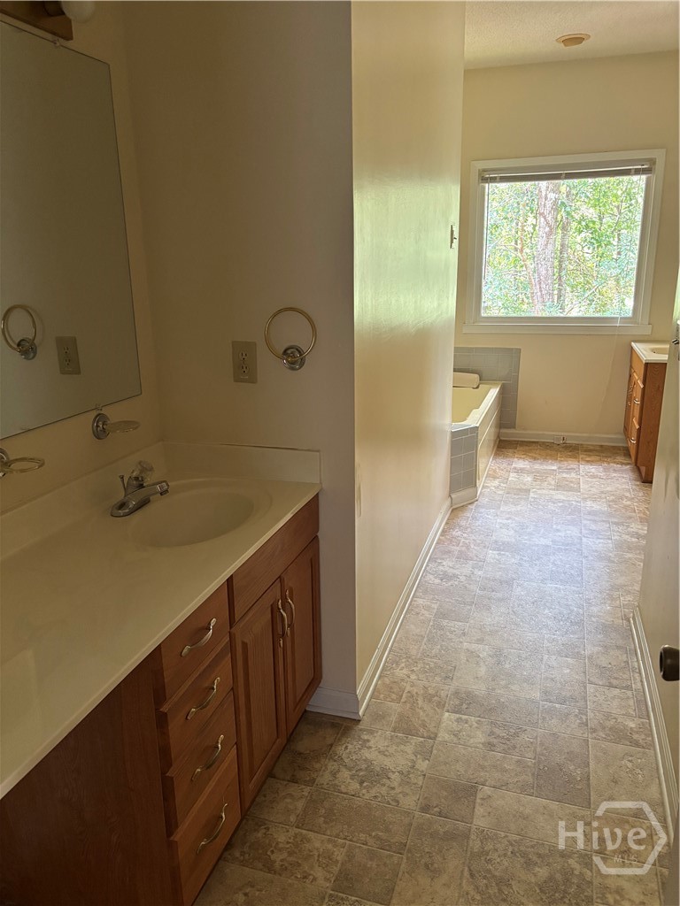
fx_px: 681
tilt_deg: -16.6
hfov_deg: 53.1
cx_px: 340
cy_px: 453
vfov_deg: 67.3
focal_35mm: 26
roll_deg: +2.0
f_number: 1.6
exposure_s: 1/60
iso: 400
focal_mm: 5.96
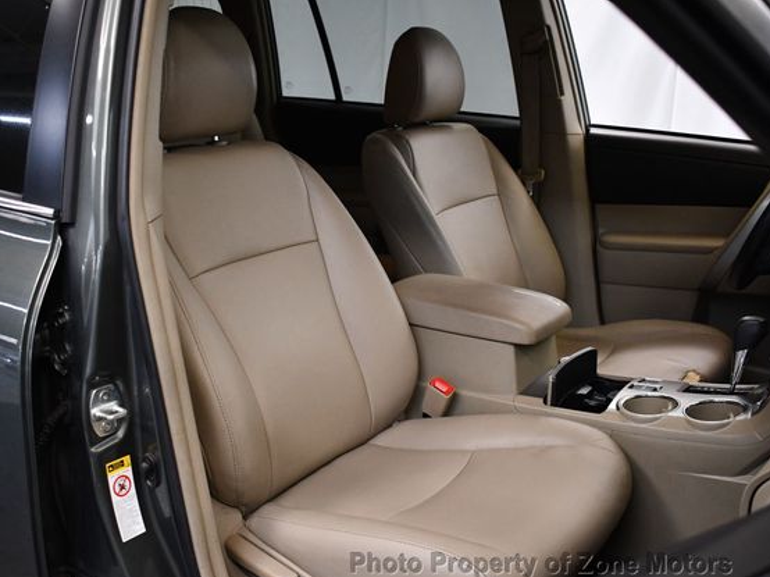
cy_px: 293
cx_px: 334
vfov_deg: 35.9
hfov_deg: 46.7
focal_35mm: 40
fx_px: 889
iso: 1800
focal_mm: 24
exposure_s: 1/125
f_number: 4
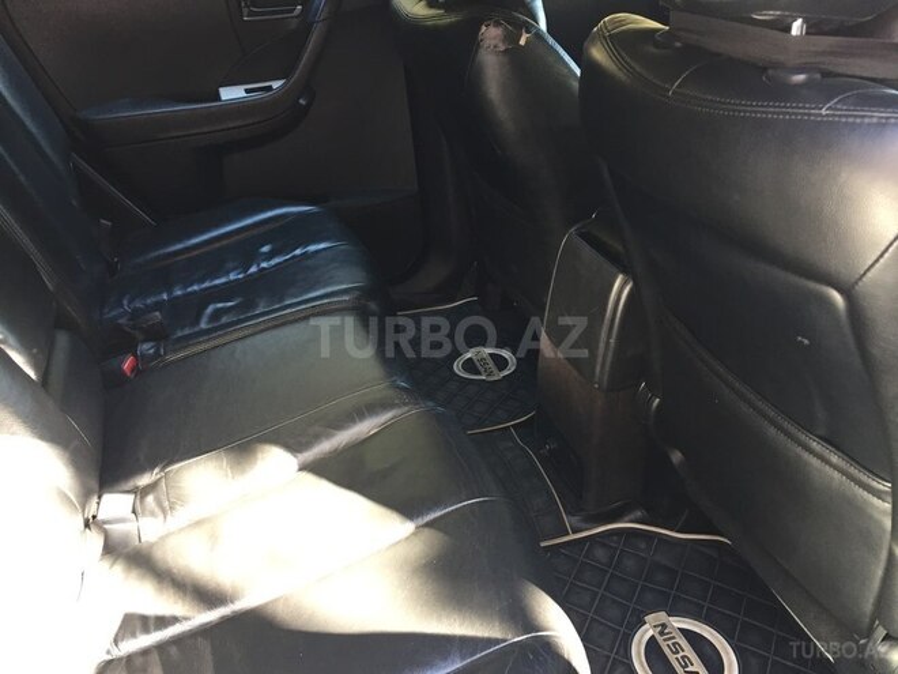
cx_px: 449
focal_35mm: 29
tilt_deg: -32.2
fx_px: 752
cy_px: 337
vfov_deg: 48.2
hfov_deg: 61.7
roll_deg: +1.5
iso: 64
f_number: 2.2
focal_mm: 4.15
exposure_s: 1/33
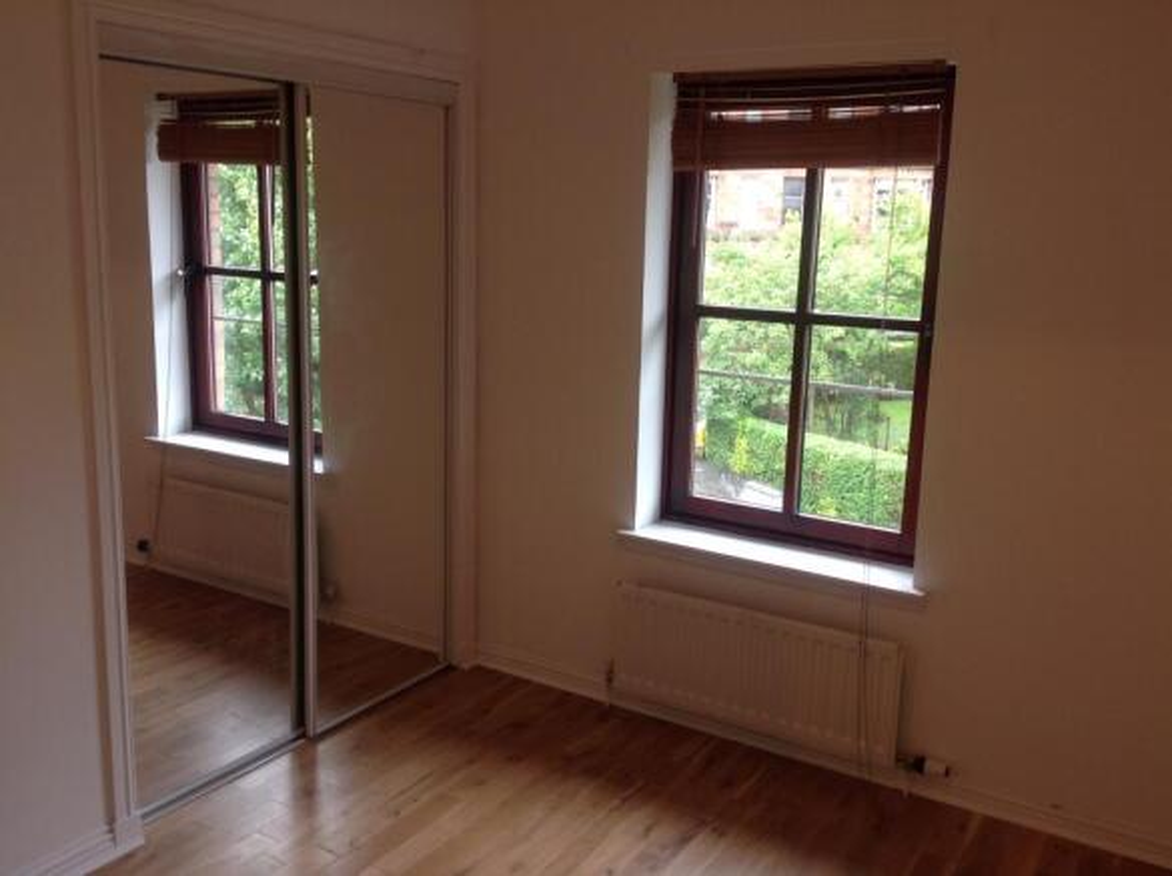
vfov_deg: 40.6
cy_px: 438
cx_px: 586
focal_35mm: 35
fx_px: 1183
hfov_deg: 52.7
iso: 64
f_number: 2.4
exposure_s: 1/33
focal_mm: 4.28
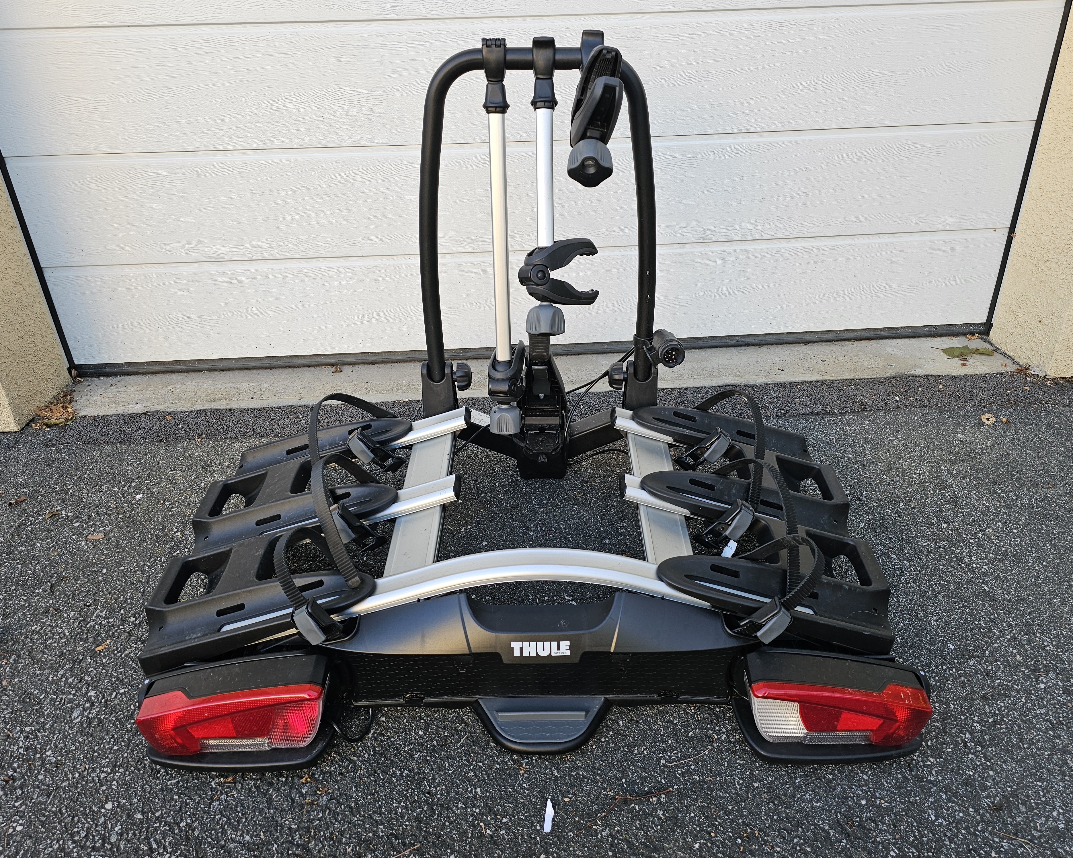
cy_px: 430
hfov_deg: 70.3
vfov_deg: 58.8
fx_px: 762
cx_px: 556
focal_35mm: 24
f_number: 1.7
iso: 40
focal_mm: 6.3
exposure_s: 1/100
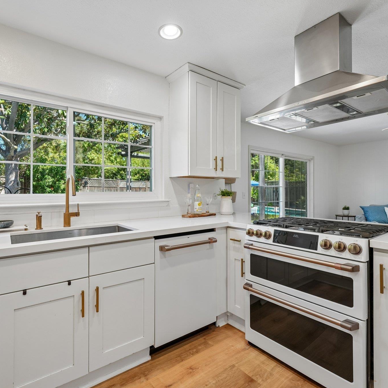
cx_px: 173
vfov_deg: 80.7
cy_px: 194
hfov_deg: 80.4
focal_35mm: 18
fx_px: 228
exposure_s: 1/30
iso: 500
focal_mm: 14
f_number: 8
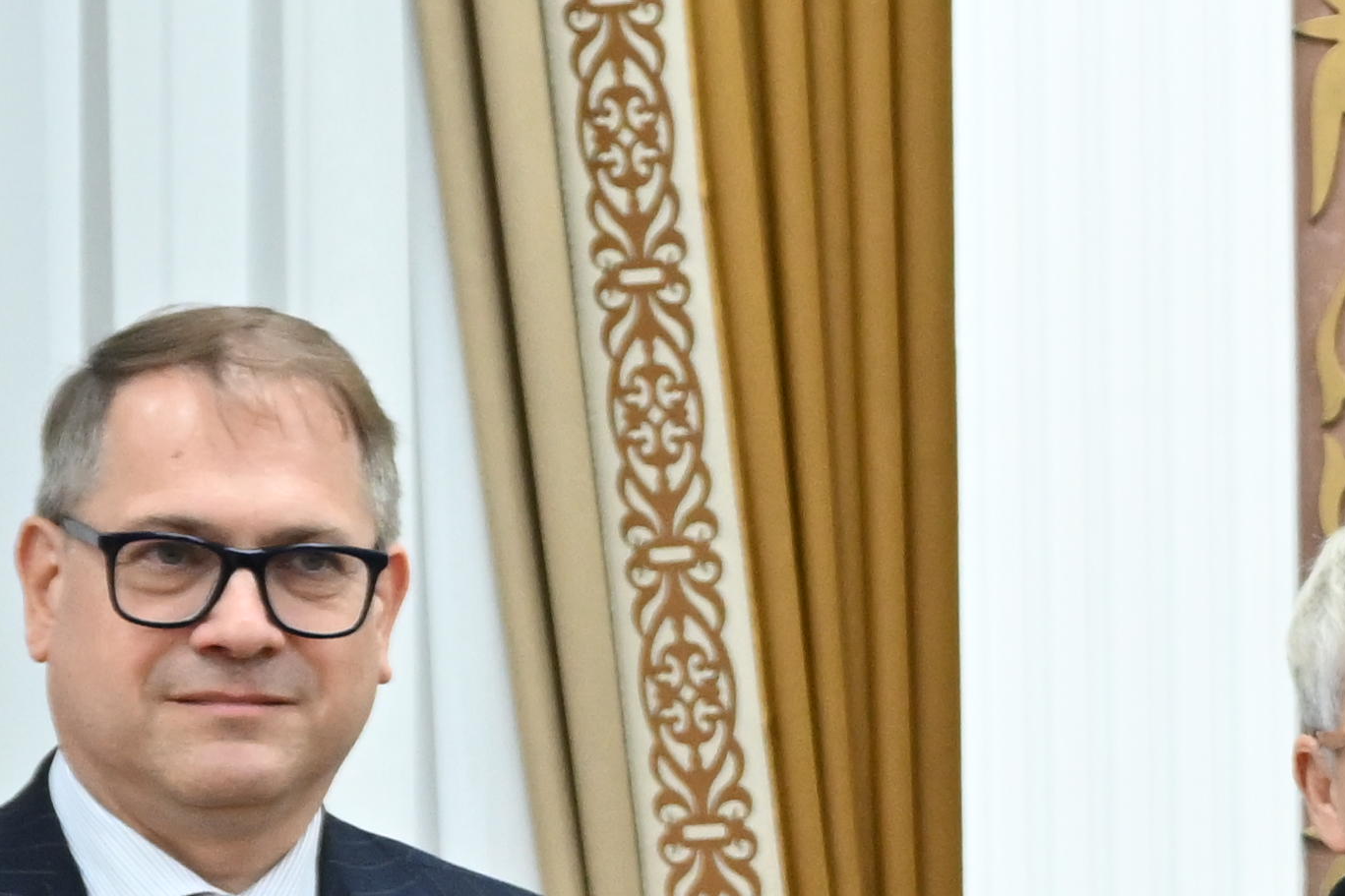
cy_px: 1384
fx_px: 16921
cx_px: 3602
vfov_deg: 3.0
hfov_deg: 4.4
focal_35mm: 453
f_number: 4
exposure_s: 1/160
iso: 1250
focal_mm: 75
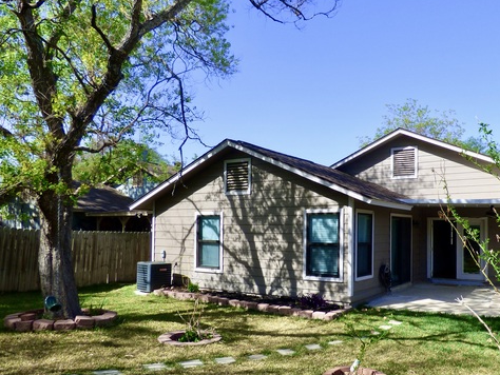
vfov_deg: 51.1
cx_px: 321
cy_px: 224
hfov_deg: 64.1
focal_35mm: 27
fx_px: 390
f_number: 2.8
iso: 100
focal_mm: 3.58
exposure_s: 1/1000
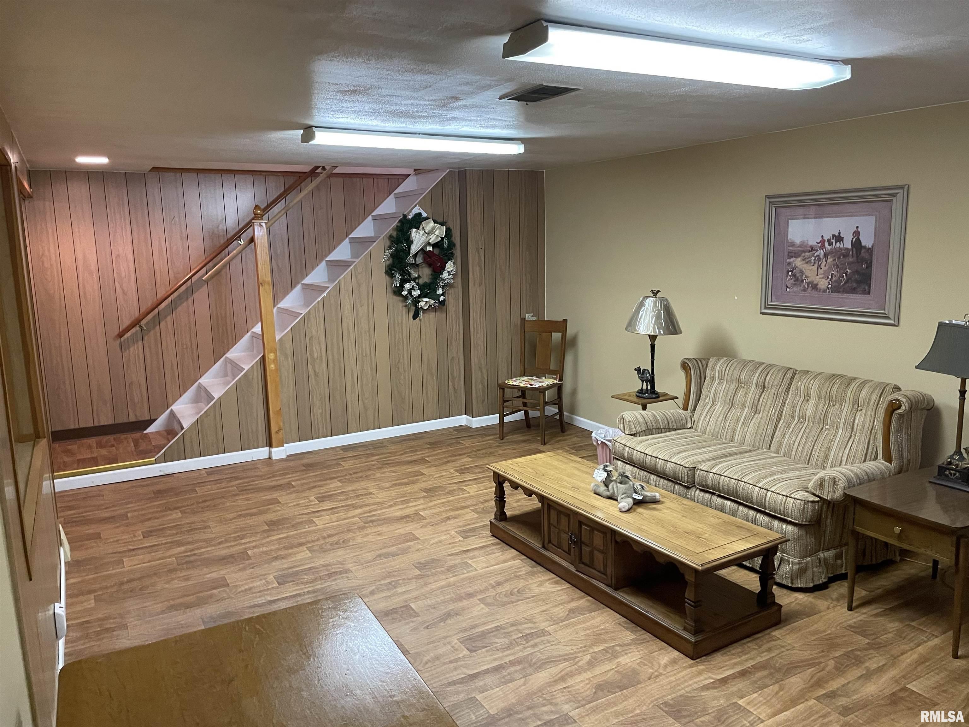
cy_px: 364
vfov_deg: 53.1
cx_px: 484
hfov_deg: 67.3
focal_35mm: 26
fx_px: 728
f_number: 1.6
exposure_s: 1/60
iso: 500
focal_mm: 4.2
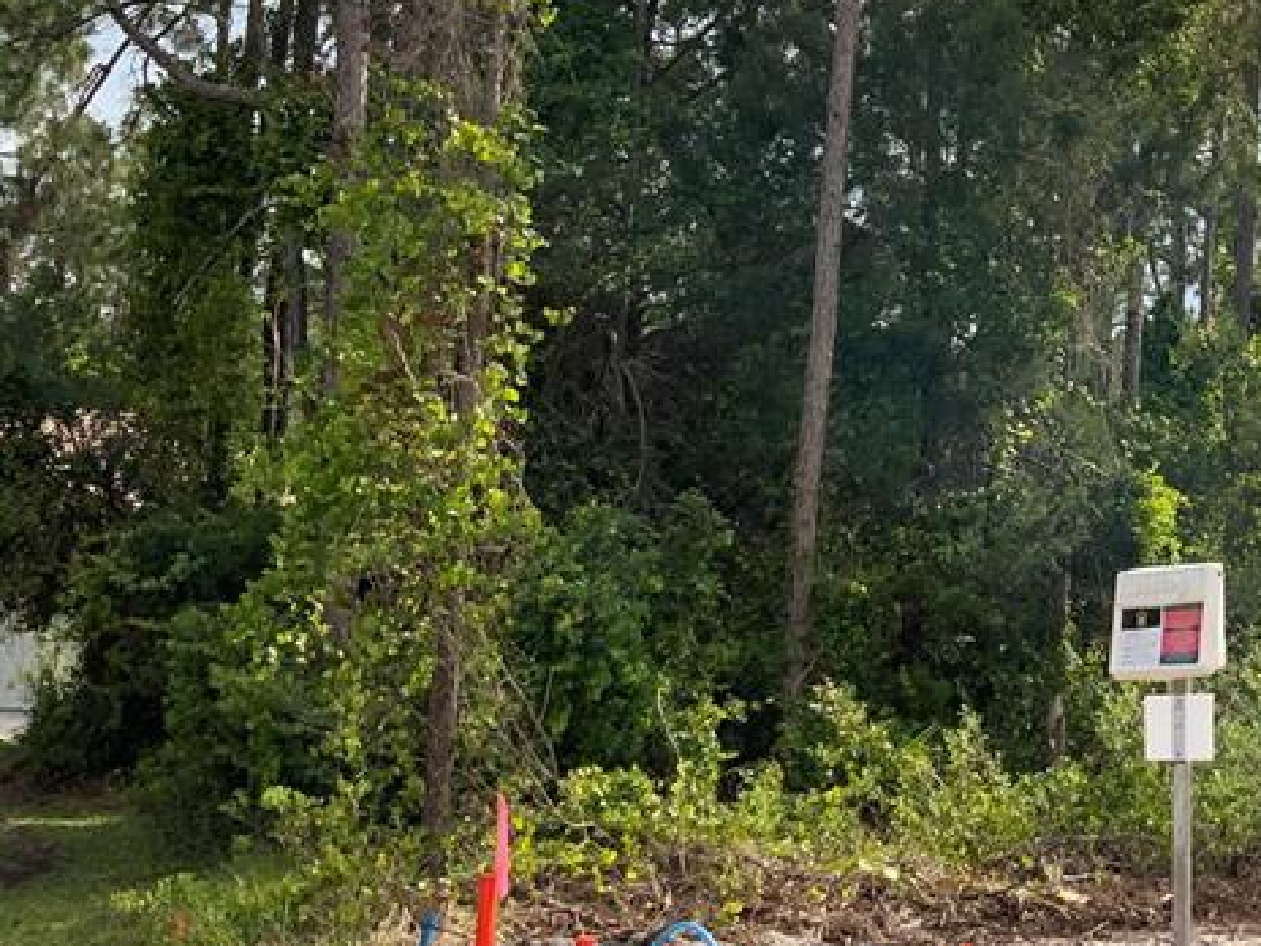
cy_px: 334
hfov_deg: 28.0
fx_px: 2331
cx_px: 1326
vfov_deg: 22.9
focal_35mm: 64
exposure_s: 1/1848
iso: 16
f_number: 1.8
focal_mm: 3
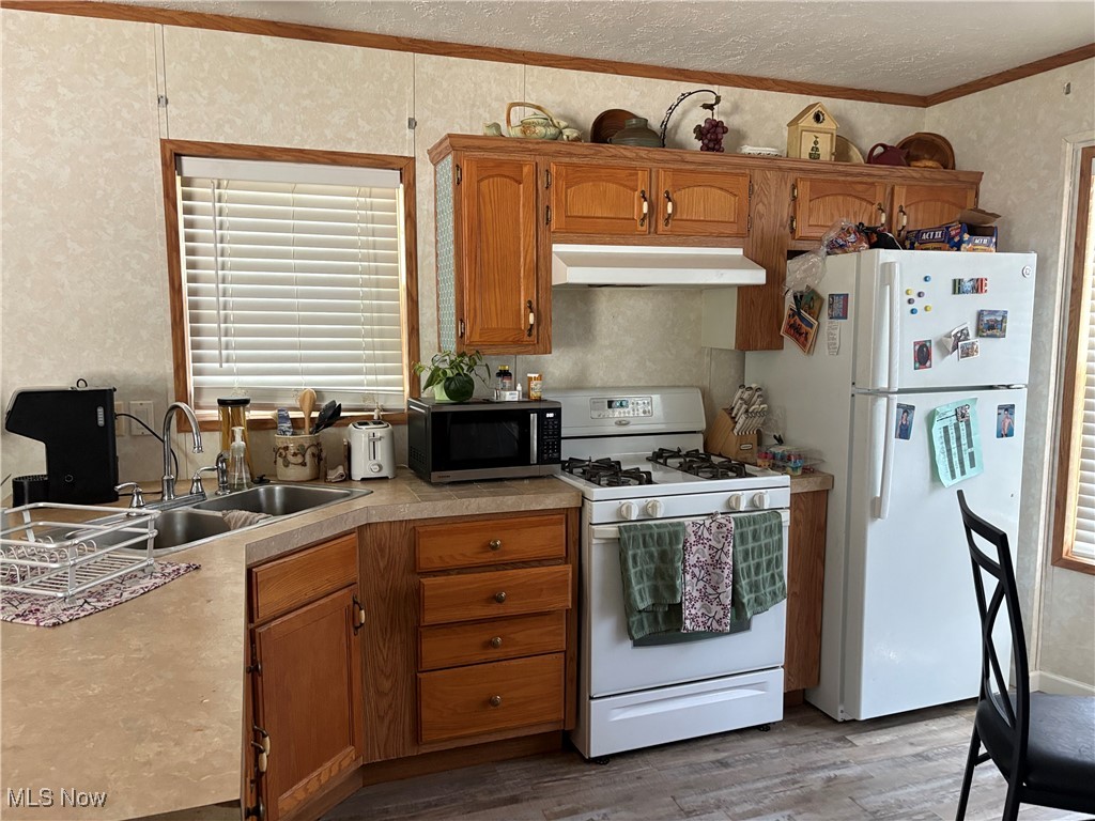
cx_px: 548
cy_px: 410
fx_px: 822
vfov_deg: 53.1
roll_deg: +0.4
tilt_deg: -7.1
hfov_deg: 67.3
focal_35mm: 26
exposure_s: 1/60
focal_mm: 5.96
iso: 250
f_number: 1.6
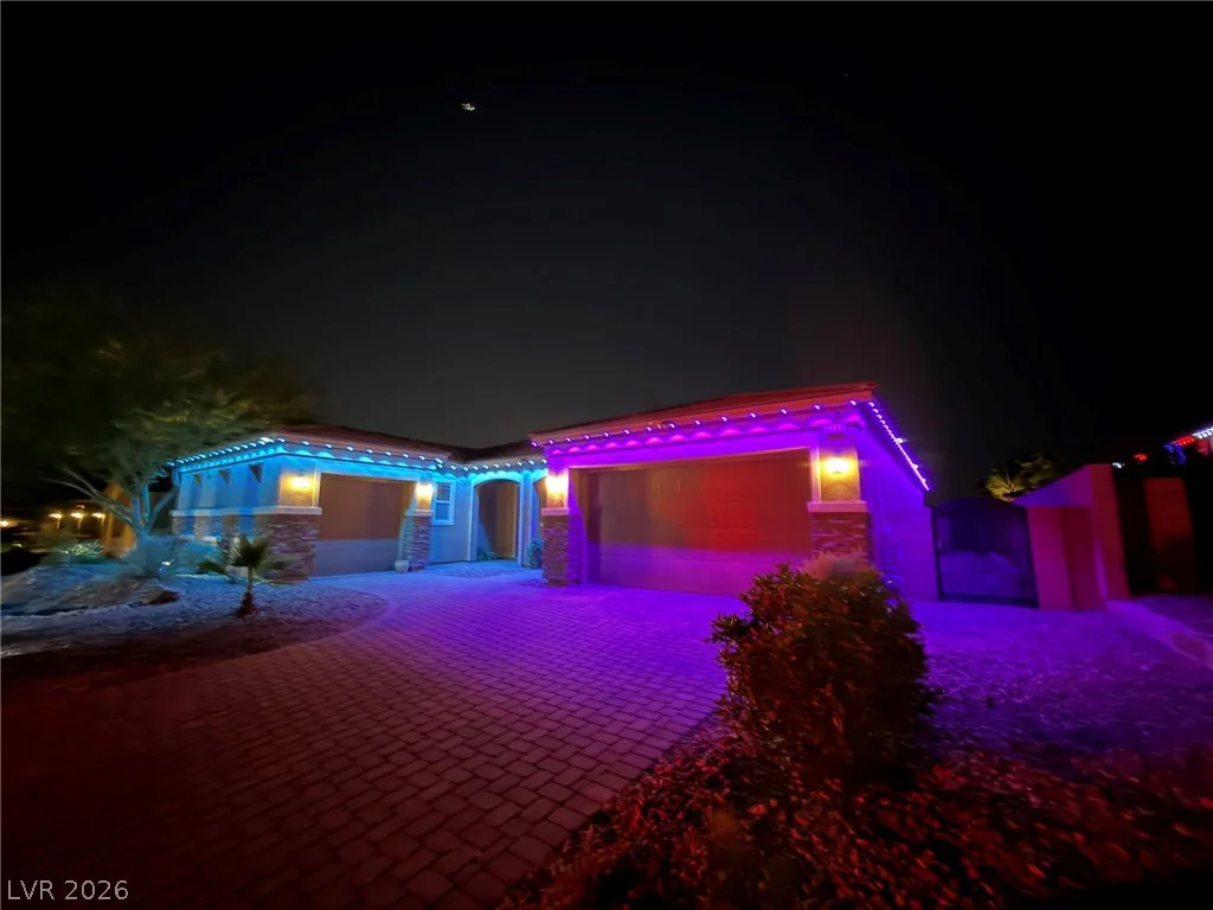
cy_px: 455
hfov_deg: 102.1
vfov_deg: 85.7
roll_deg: -0.7
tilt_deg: +8.5
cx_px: 606
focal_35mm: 14
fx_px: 491
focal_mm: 2.22
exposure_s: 1/4
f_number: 2.2
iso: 1600
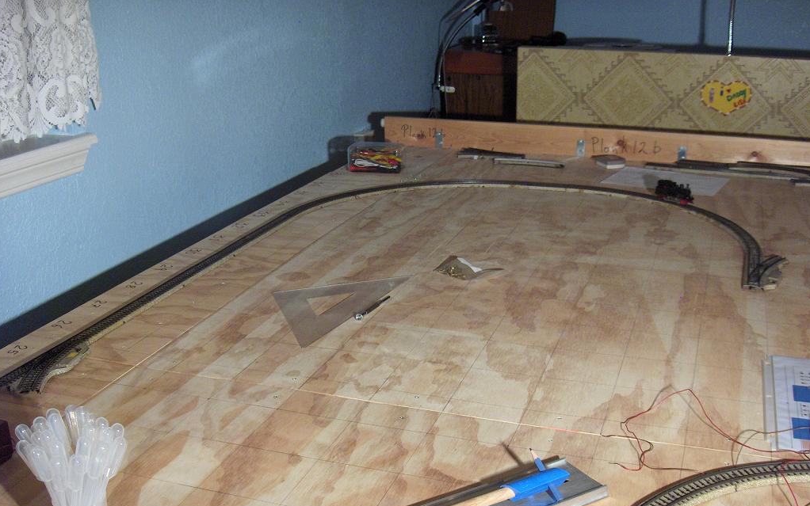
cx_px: 406
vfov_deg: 30.5
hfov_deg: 47.2
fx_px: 927
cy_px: 308
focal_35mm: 42
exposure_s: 1/124
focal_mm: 8
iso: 174
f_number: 2.8
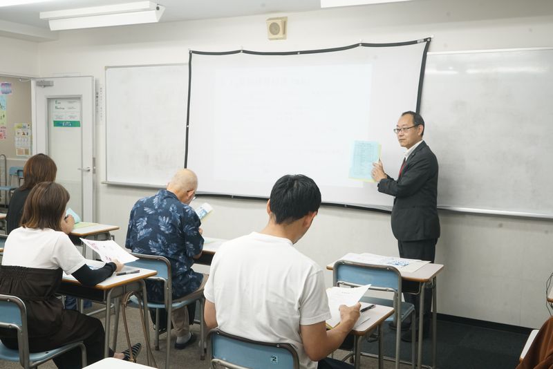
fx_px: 584
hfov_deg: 50.7
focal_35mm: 38
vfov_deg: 35.1
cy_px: 184
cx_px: 276
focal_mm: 38
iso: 2000
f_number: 10
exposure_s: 1/60
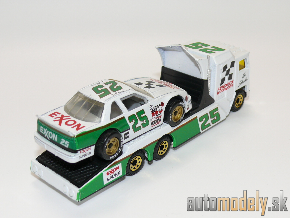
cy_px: 109
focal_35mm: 63
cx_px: 145
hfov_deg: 30.7
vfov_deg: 23.3
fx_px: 528
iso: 100
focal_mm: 10.3
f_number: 4
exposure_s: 1/30
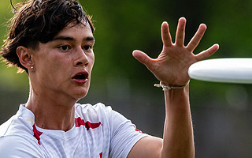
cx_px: 45
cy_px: 120
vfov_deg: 1.6
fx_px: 5570
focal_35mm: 811
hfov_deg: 2.6
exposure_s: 1/1250
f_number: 3.2
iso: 450
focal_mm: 200
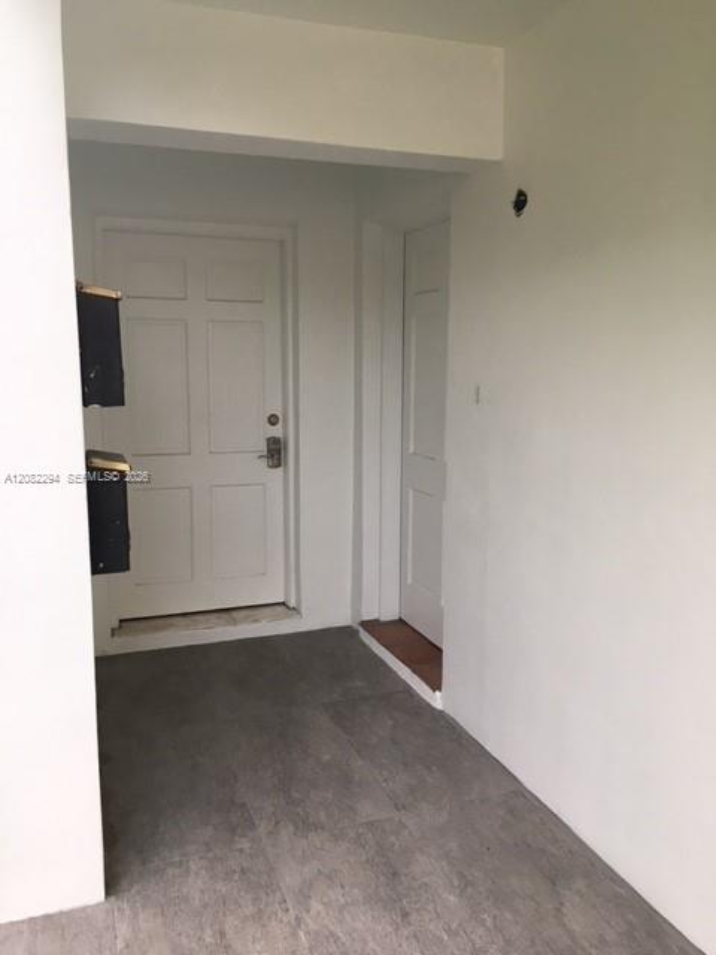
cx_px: 358
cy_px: 478
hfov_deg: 48.2
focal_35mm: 29
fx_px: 800
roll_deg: +0.5
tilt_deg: -7.8
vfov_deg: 61.7
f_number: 2.2
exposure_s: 1/30
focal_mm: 4.15
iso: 25
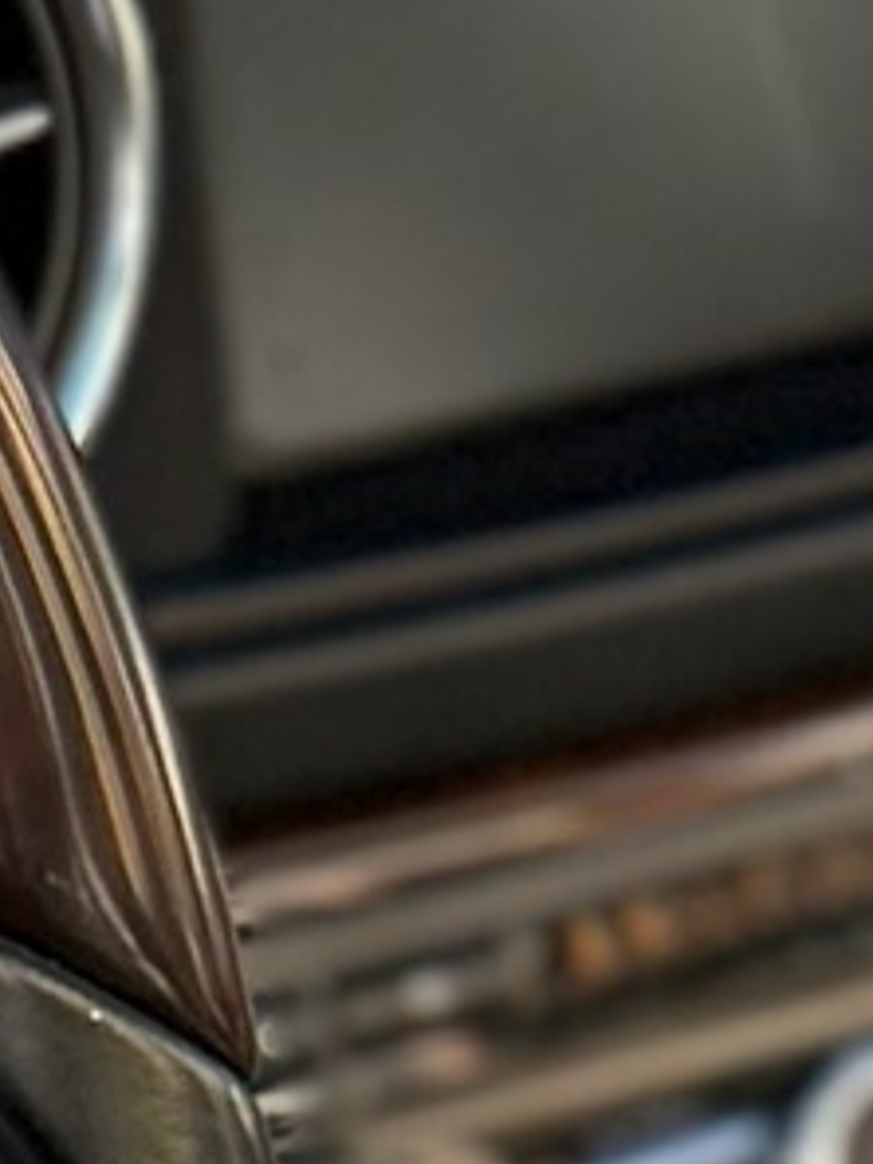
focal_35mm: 166
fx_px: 5582
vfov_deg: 11.7
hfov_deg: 7.9
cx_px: -1612
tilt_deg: -45.2
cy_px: 1372
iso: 100
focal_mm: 6.76
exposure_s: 1/368
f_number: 1.78
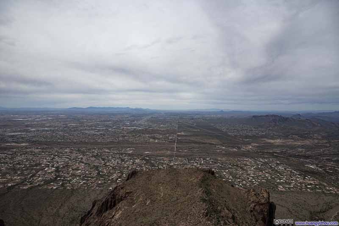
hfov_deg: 73.7
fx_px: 226
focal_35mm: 24
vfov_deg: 53.2
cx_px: 170
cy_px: 113
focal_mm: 24
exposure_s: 1/1250
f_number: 5.6
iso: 100
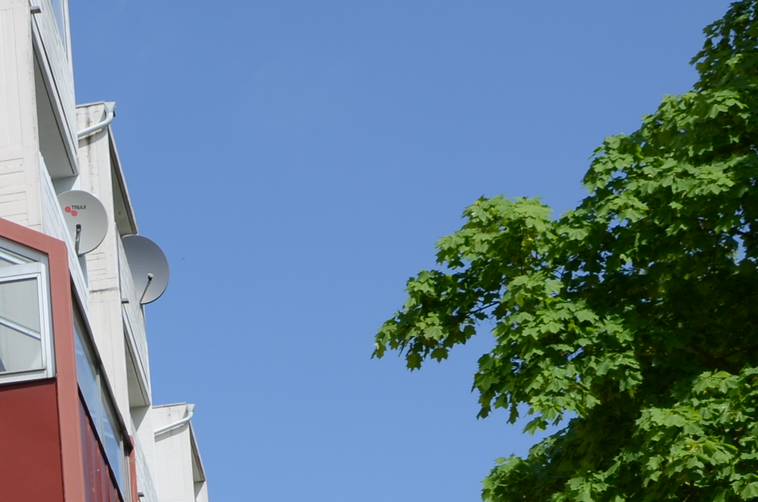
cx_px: -329
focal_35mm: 118
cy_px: 821
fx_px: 2480
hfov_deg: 16.1
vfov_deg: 11.0
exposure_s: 1/320
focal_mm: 22
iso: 100
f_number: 9
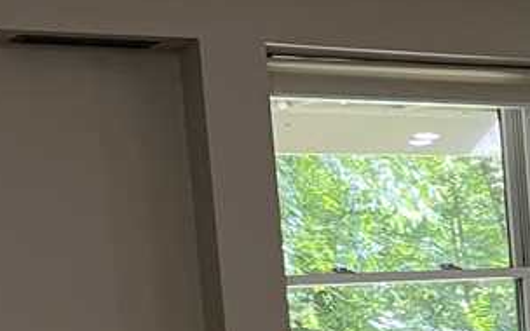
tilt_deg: -4.6
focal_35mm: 116
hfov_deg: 16.5
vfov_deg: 10.9
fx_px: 1676
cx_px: 769
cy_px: 495
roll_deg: +0.9
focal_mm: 5.1
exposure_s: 1/60
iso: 200
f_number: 1.6
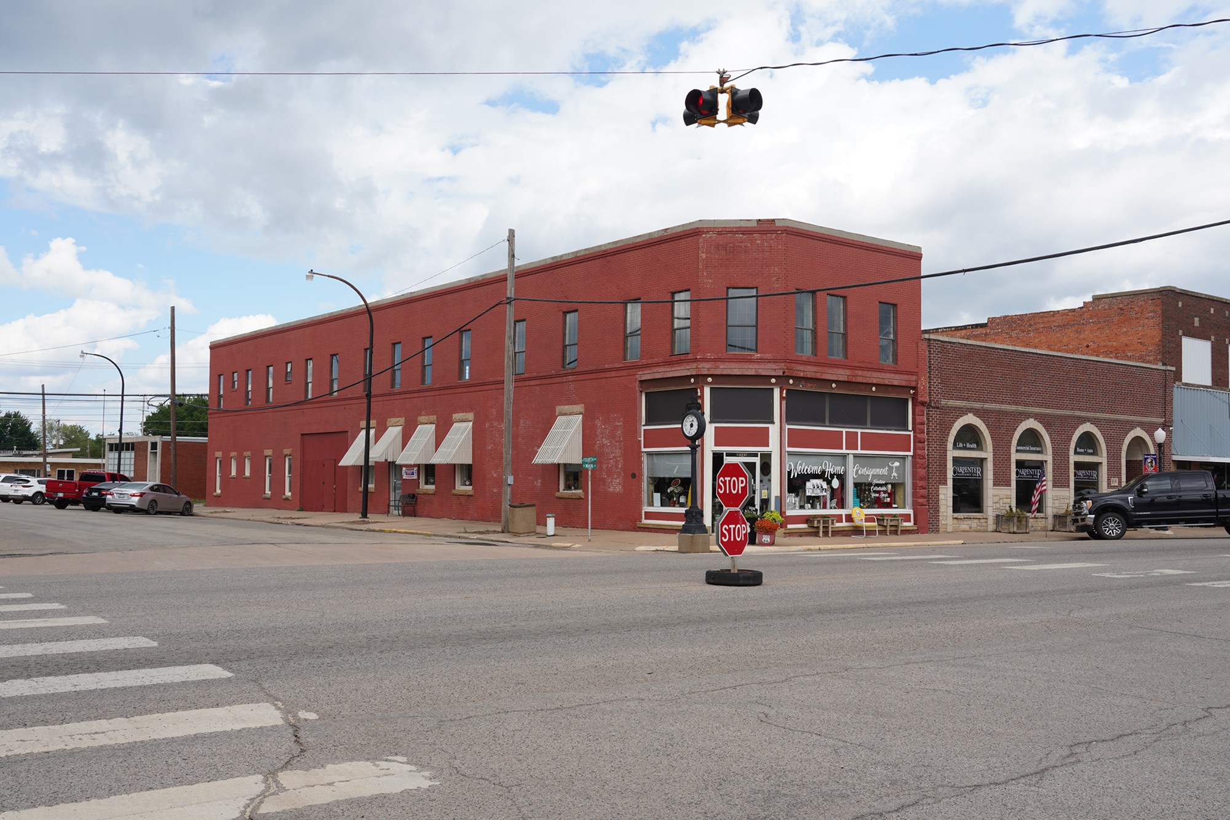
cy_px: 410
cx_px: 615
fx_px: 1128
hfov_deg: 57.2
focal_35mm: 33
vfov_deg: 40.0
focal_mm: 33
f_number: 11
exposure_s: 1/100
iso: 100
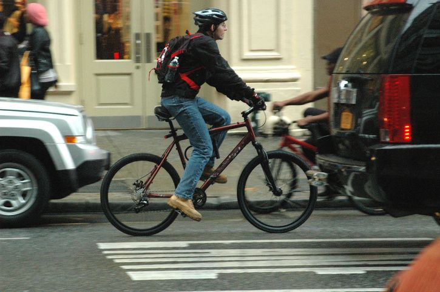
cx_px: 220
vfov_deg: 8.7
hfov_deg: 13.1
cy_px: 146
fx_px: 1923
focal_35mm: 158
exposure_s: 1/200
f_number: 5.6
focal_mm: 105
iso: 1600
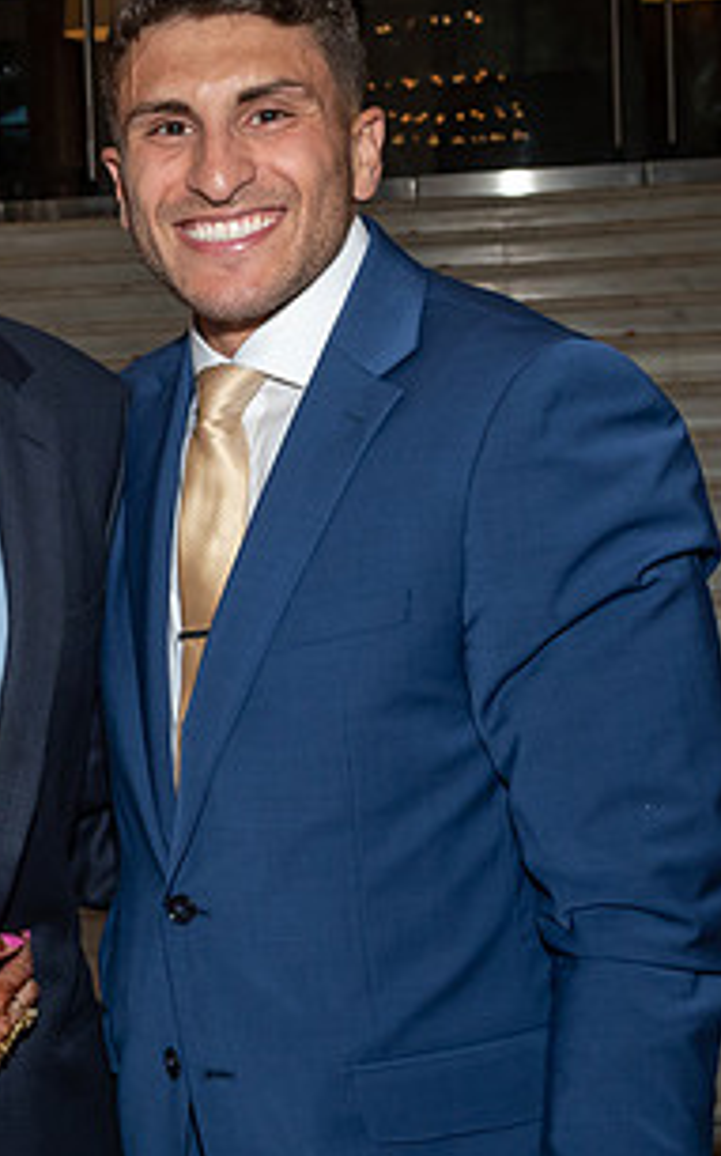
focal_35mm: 98
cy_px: 535
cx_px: -366
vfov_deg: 21.2
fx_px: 3084
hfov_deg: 12.6
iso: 500
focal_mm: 26
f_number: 6.3
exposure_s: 1/250
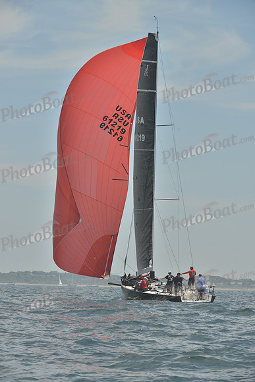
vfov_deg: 10.3
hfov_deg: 6.9
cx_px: 128
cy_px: 191
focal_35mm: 200
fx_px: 2124
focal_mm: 200
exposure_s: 1/800
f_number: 10
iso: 280
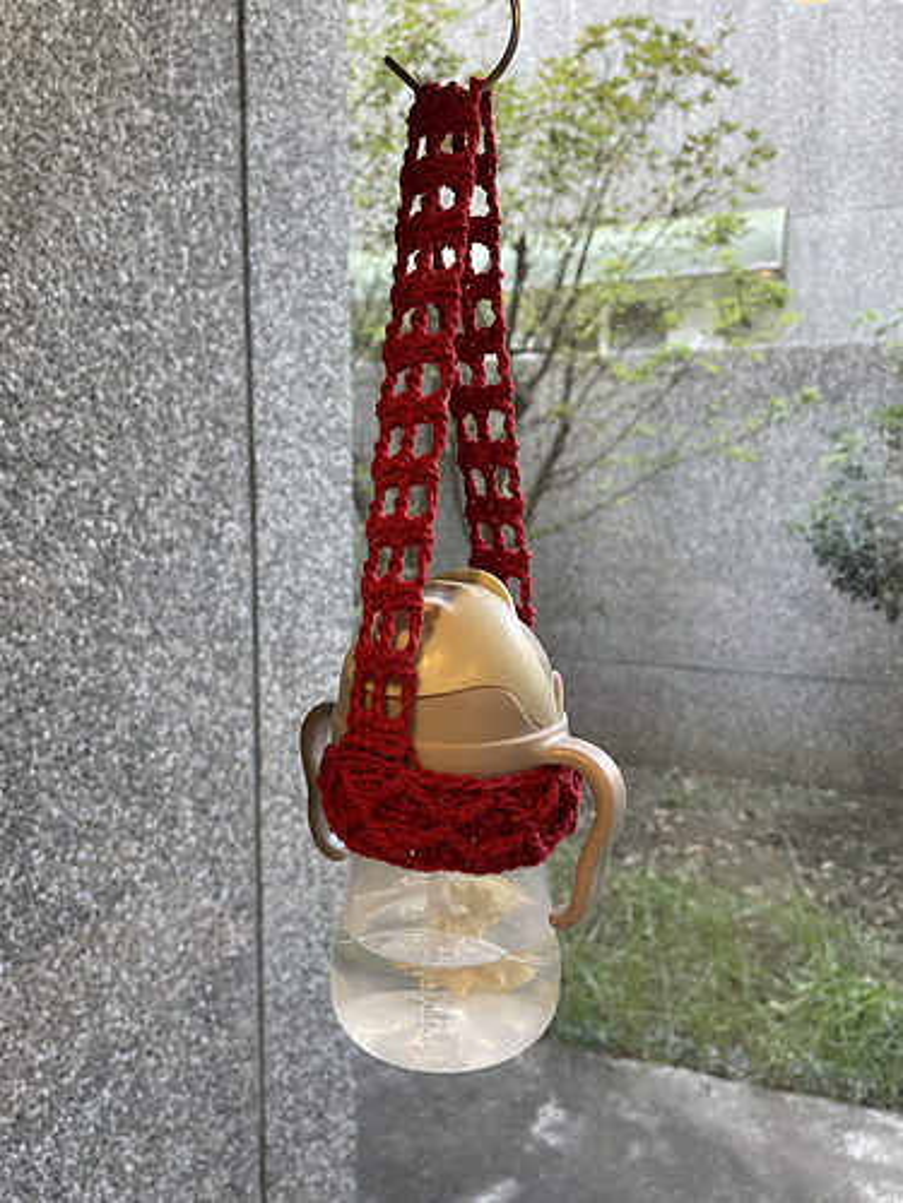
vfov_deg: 67.3
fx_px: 904
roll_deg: +0.9
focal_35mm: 26
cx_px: 452
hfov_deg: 53.1
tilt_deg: -6.1
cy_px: 602
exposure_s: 1/121
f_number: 1.6
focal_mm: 4.2
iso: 125
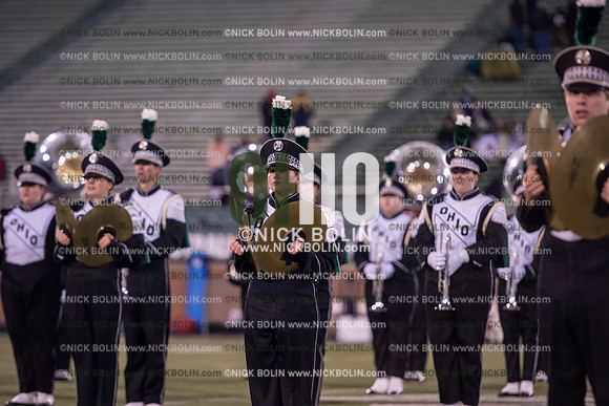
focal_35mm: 185
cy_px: 203
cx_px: 304
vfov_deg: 7.4
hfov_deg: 11.1
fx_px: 3130
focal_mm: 185
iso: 2500
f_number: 2.8
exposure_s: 1/1250
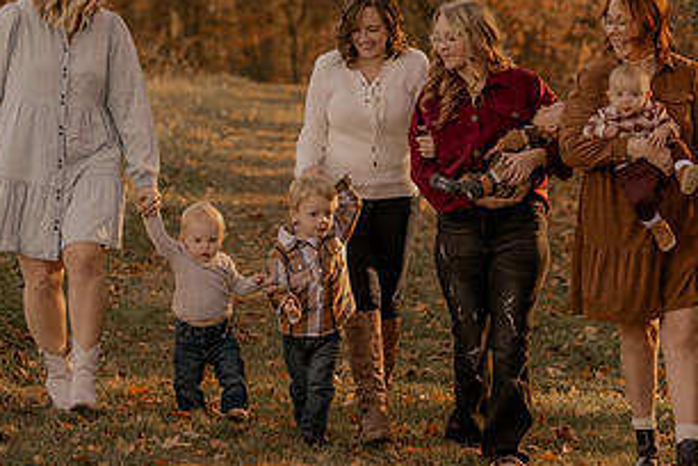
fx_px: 3121
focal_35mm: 161
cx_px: 520
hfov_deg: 12.7
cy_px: 184
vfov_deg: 8.5
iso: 200
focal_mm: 85
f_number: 2.8
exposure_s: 1/320
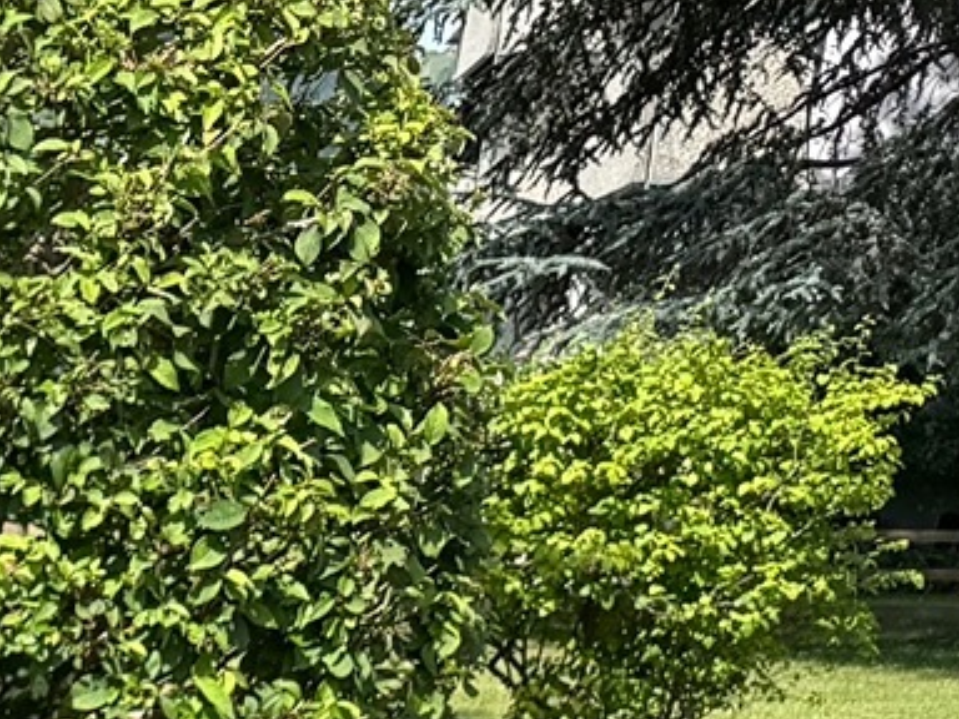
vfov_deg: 10.3
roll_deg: +0.9
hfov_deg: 12.4
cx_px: -1324
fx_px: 3491
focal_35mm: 126
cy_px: 1708
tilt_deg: -18.3
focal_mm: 6.76
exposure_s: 1/2232
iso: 80
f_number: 1.78
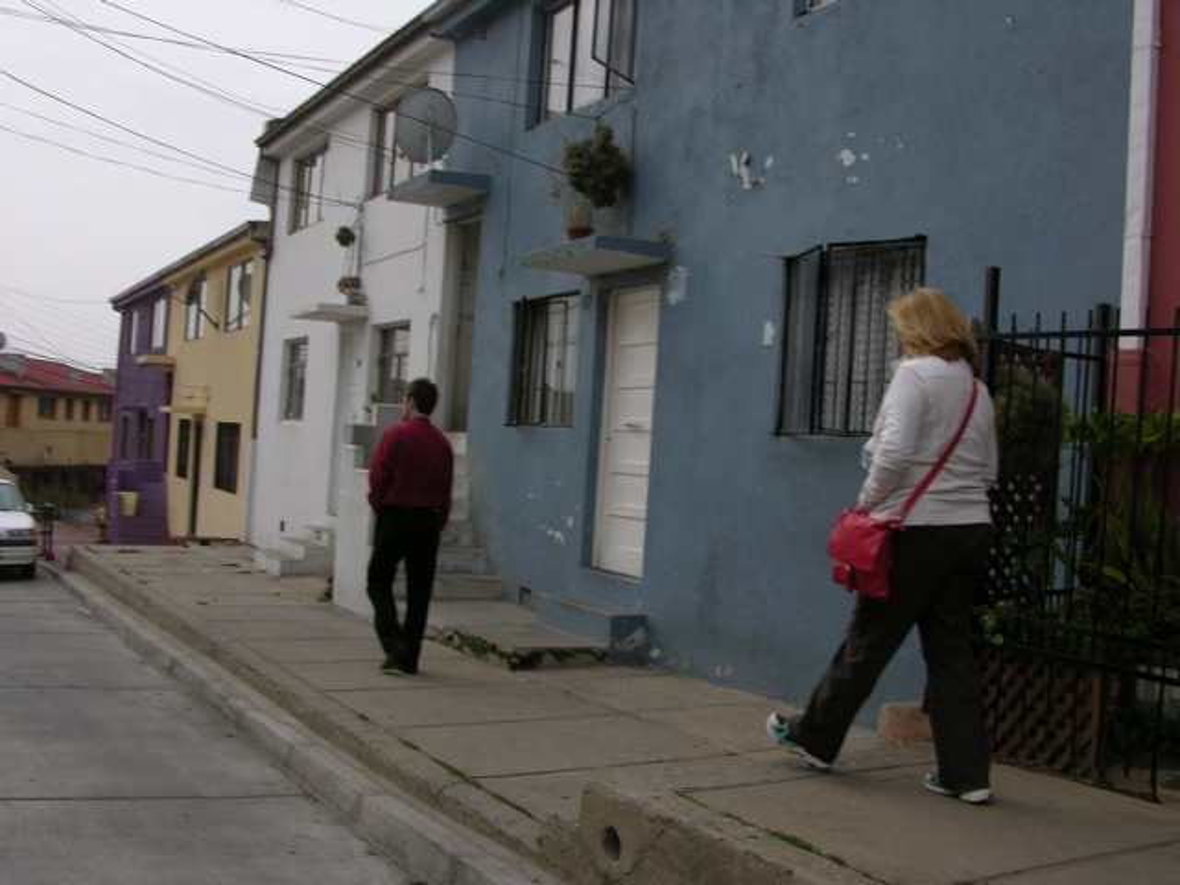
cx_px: 590
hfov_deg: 52.6
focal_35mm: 35
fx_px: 1193
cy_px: 442
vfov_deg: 40.7
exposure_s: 1/195
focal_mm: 8.9
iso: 50
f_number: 6.3
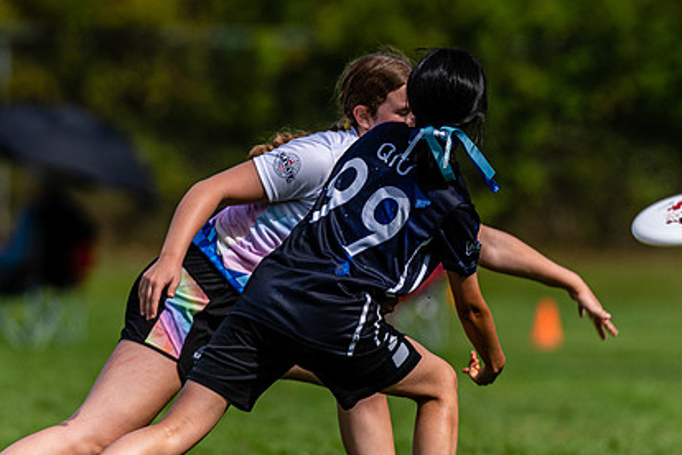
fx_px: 20345
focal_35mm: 1074
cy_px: 173
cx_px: 341
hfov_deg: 1.9
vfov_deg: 1.3
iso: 100
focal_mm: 380
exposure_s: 1/1000
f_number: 4
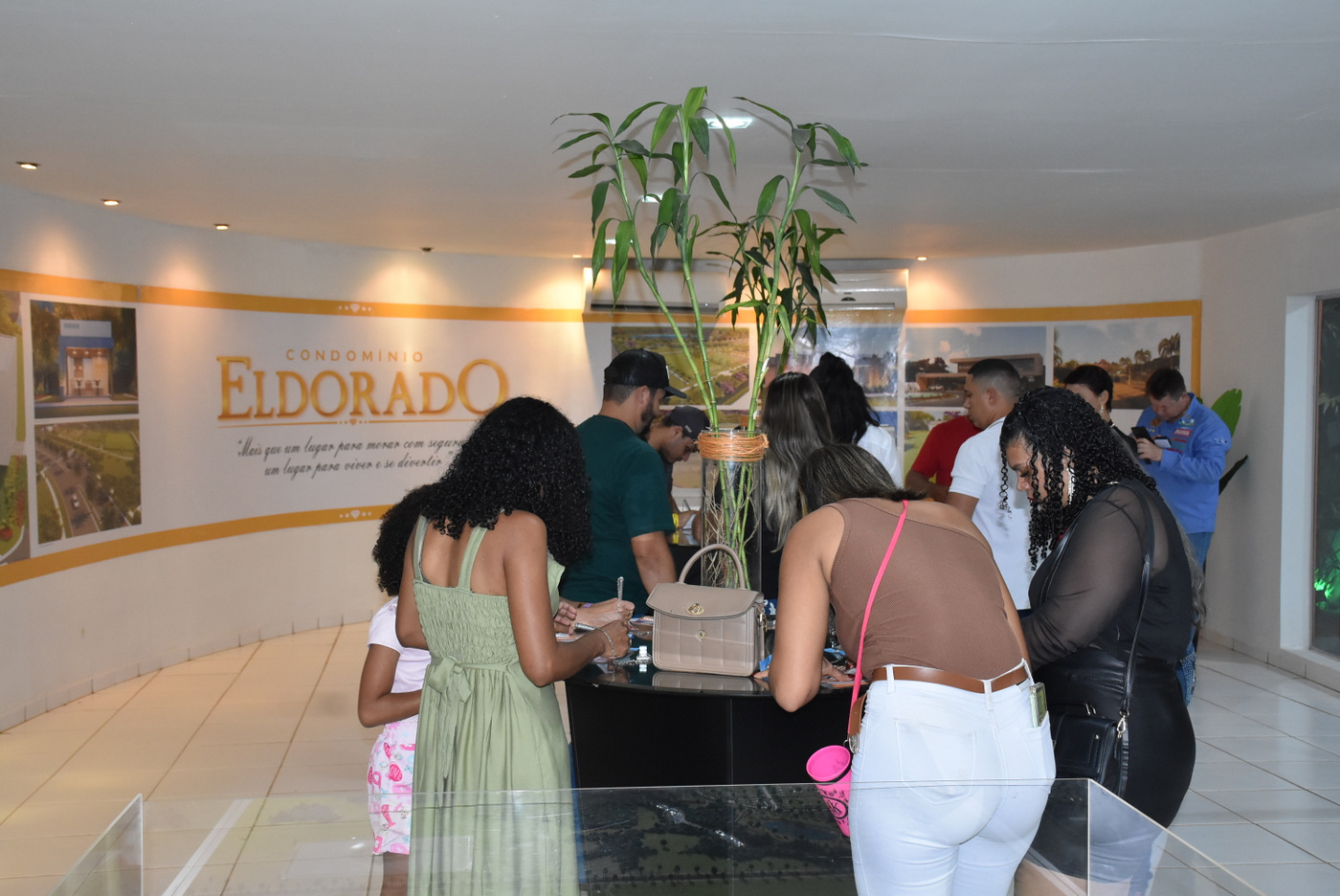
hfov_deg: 47.9
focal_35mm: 40
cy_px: 448
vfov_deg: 33.1
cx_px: 670
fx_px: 1509
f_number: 5.6
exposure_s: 1/60
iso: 1600
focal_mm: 27
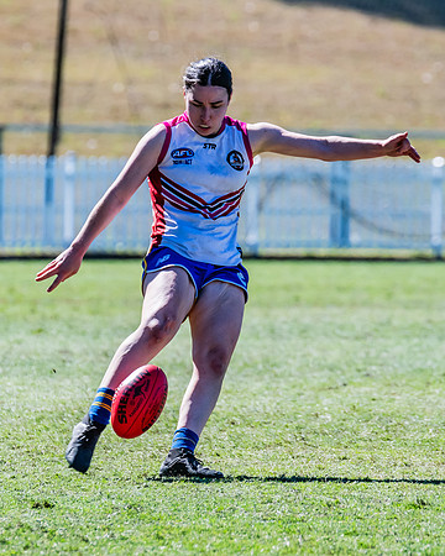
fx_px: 11953
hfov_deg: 2.1
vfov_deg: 2.7
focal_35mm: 726
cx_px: 253
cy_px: 273
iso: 800
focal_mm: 420
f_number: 8
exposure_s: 1/1600
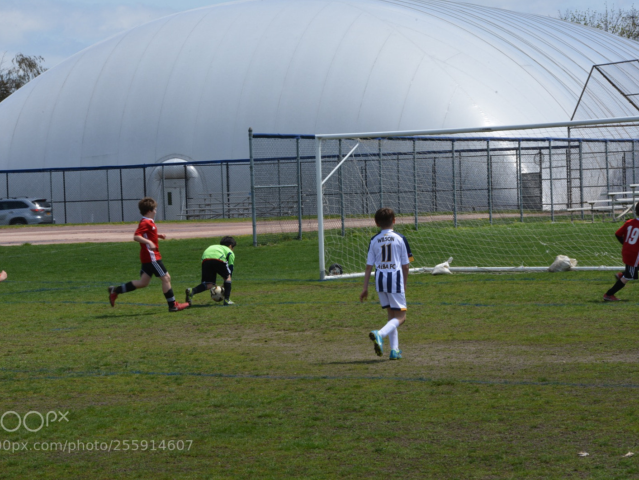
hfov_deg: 13.4
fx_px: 2714
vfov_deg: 10.1
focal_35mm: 147
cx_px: 318
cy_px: 239
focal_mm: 135
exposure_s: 1/125
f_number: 22
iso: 360
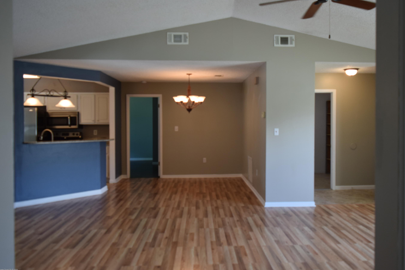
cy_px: 129
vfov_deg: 43.6
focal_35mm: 30
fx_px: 337
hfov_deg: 61.8
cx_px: 222
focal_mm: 18
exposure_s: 1/80
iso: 400
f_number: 4.5
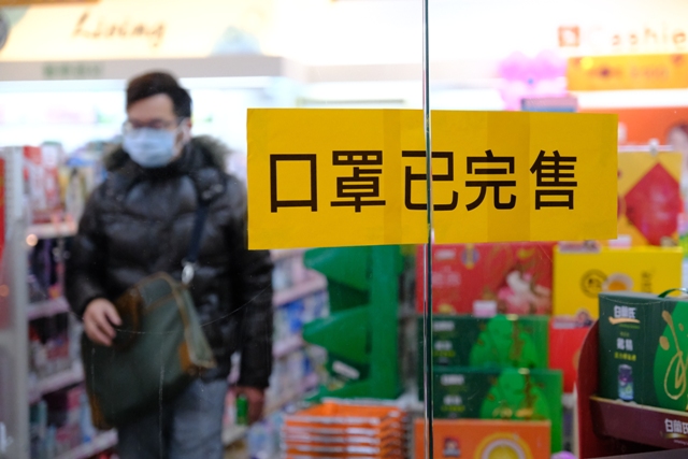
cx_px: 344
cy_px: 230
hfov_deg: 24.5
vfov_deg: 16.5
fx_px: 1586
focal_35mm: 83
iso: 4000
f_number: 2.8
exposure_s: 1/680
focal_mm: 55
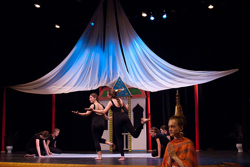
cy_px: 84
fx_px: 323
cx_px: 125
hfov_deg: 42.3
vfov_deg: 29.0
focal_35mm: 46
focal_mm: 31
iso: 1250
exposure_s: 1/60
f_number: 2.8
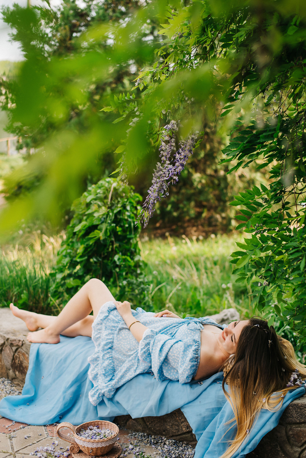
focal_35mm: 50
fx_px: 637
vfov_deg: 39.6
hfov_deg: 27.0
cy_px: 229
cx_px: 153
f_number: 2.5
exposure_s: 1/640
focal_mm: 50
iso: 160
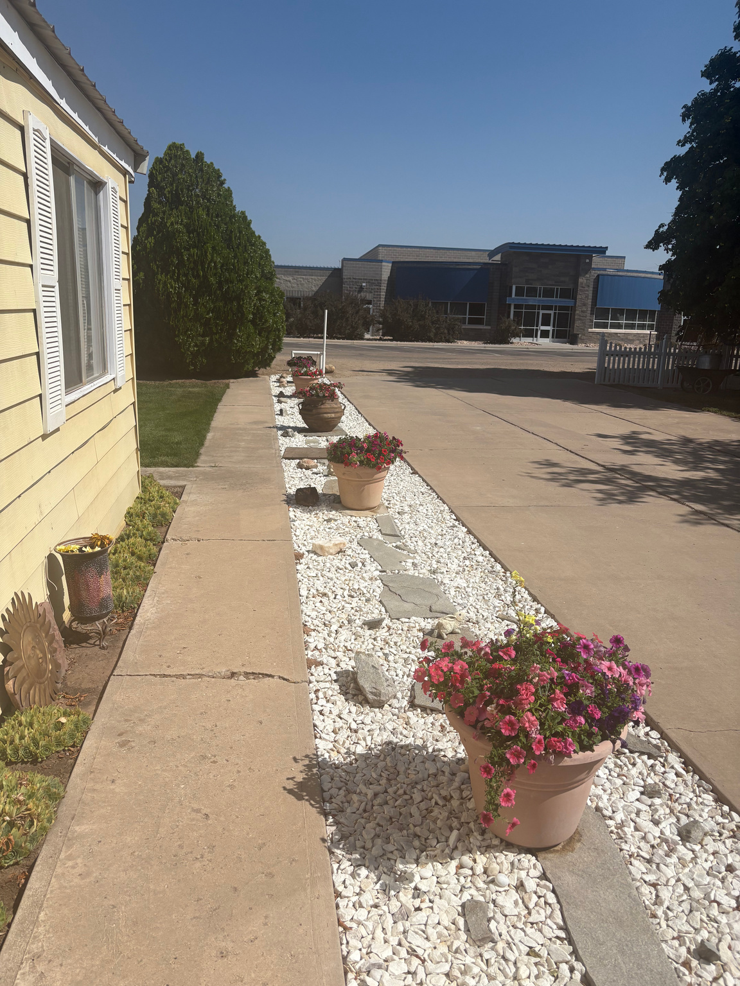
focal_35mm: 26
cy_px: 493
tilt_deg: -11.7
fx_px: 741
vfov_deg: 67.3
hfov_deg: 53.1
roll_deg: -2.2
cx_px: 370
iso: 50
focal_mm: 5.96
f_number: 1.6
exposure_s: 1/8850
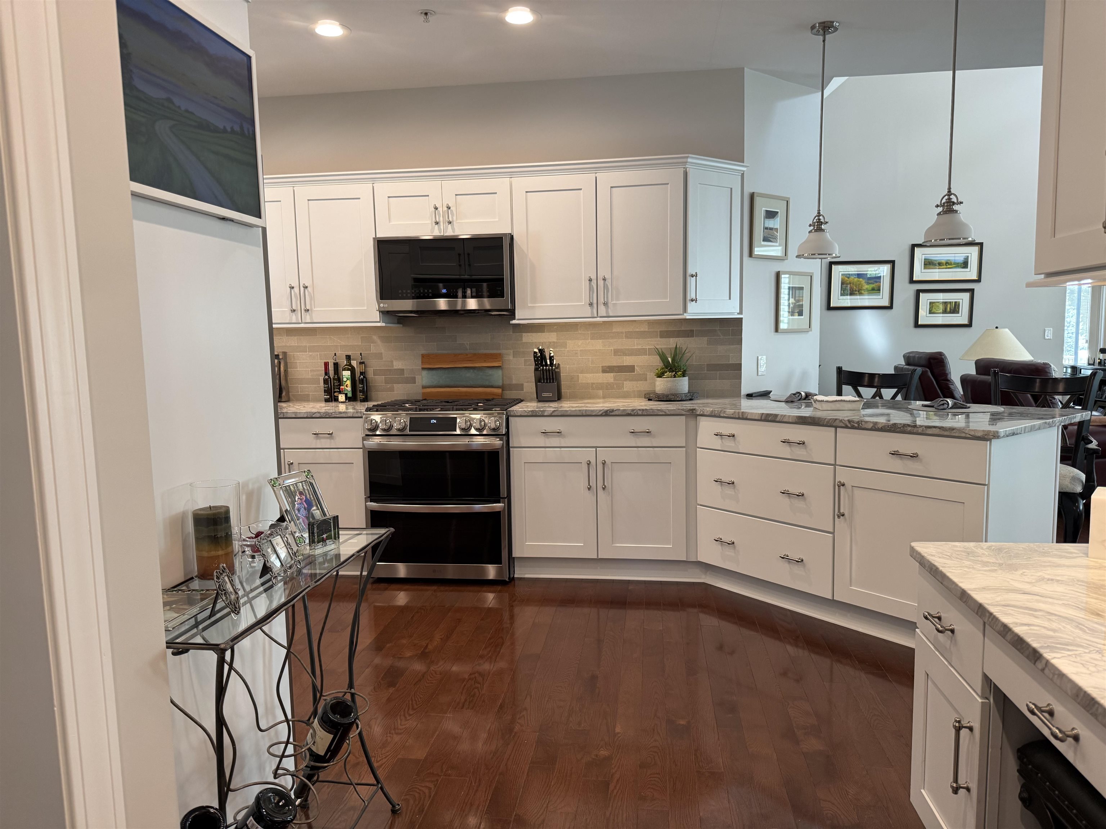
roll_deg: +1.3
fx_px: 767
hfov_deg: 71.6
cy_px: 414
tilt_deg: -5.6
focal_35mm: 24
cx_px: 553
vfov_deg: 56.8
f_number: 1.78
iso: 160
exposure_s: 1/120
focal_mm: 6.76
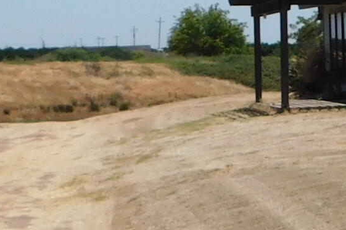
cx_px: 656
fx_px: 1605
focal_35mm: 167
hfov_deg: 11.3
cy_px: 140
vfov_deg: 8.2
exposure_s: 1/640
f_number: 6.4
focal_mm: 5.3
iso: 125
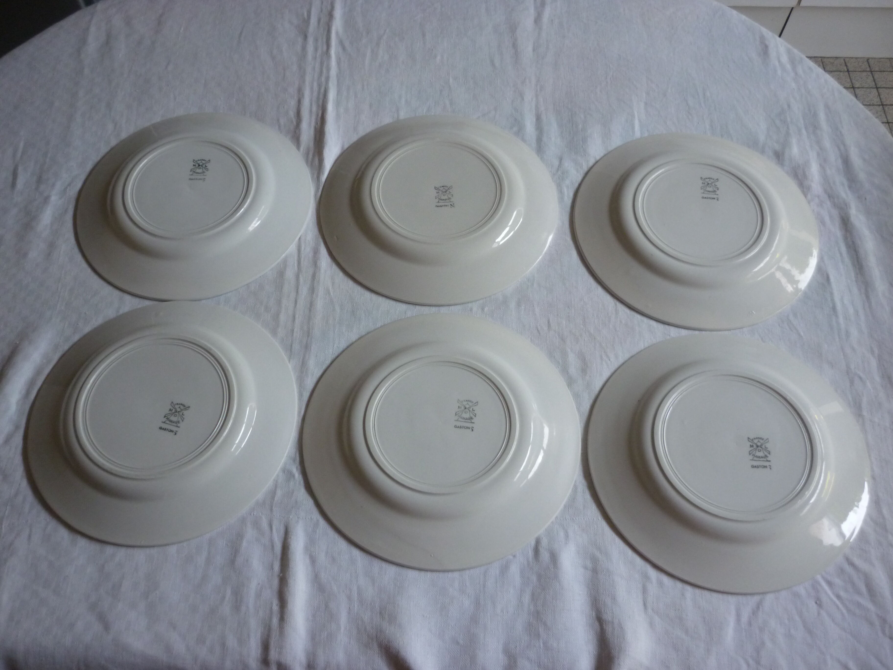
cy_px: 335
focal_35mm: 33
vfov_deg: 42.9
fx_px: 851
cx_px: 446
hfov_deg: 55.4
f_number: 2.8
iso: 200
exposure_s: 1/30
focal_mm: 5.5
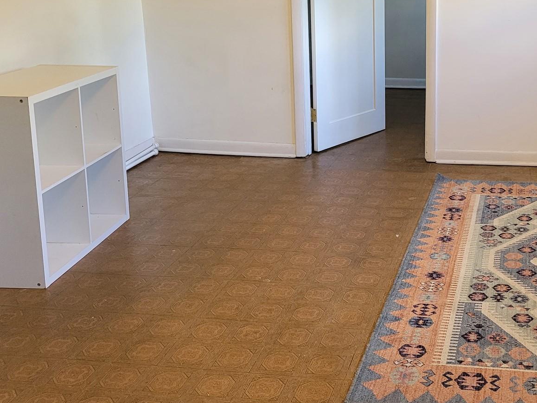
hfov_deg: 39.7
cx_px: 423
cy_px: 114
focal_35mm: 46
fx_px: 713
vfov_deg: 31.1
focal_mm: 5.4
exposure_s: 1/120
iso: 320
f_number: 1.8
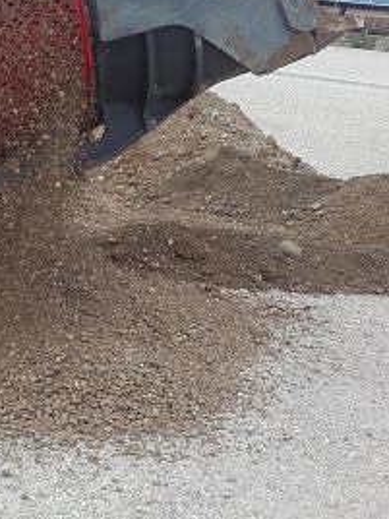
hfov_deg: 23.9
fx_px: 899
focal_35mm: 60
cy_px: 260
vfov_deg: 32.2
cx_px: 55
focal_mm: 3.31
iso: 50
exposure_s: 1/496
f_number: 2.2
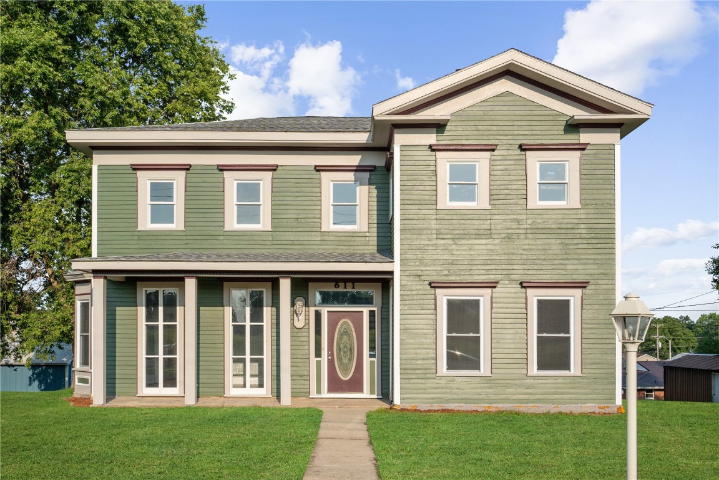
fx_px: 659
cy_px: 240
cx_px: 360
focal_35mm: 33
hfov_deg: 57.2
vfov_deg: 40.0
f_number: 9
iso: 250
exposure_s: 1/800
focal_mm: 33
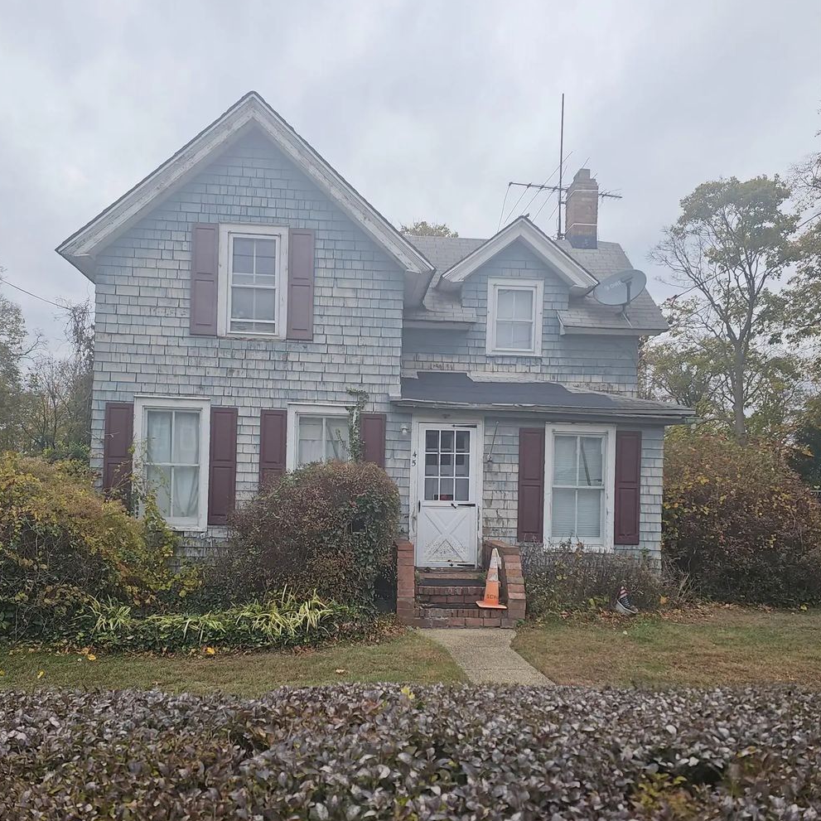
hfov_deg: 57.3
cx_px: 399
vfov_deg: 57.0
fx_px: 751
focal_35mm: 28
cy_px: 476
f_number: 1.7
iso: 10
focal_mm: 6.3
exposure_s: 1/139
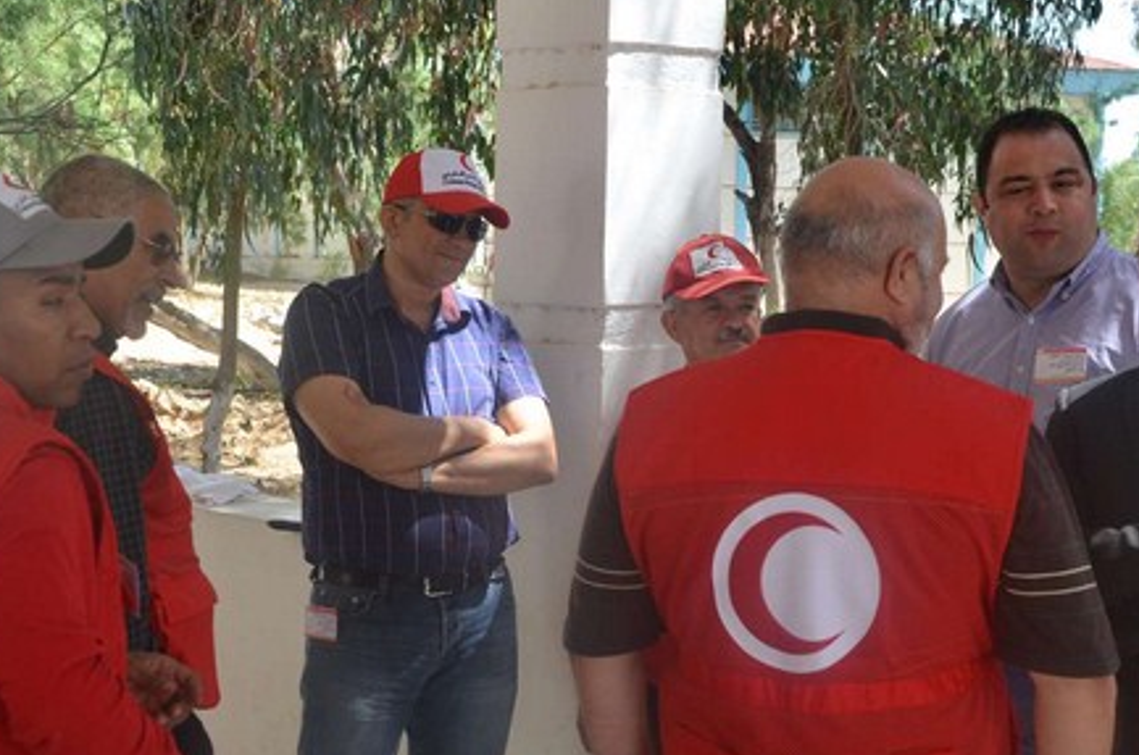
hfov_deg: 28.5
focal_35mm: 71
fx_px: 2242
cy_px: 437
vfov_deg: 19.1
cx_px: 592
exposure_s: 1/160
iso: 200
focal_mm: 32
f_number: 5.6
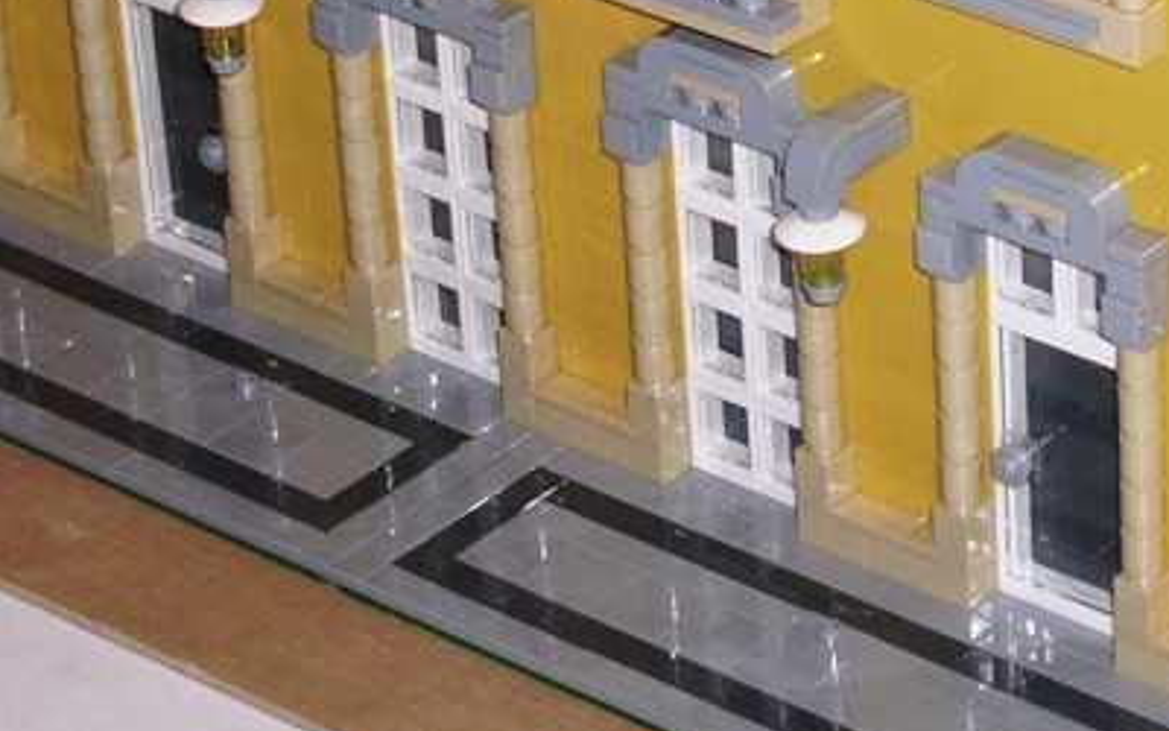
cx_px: 1166
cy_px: -126
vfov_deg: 7.3
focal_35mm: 178
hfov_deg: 11.6
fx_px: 5671
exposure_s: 1/30
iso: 100
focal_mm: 13.9
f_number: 4.4
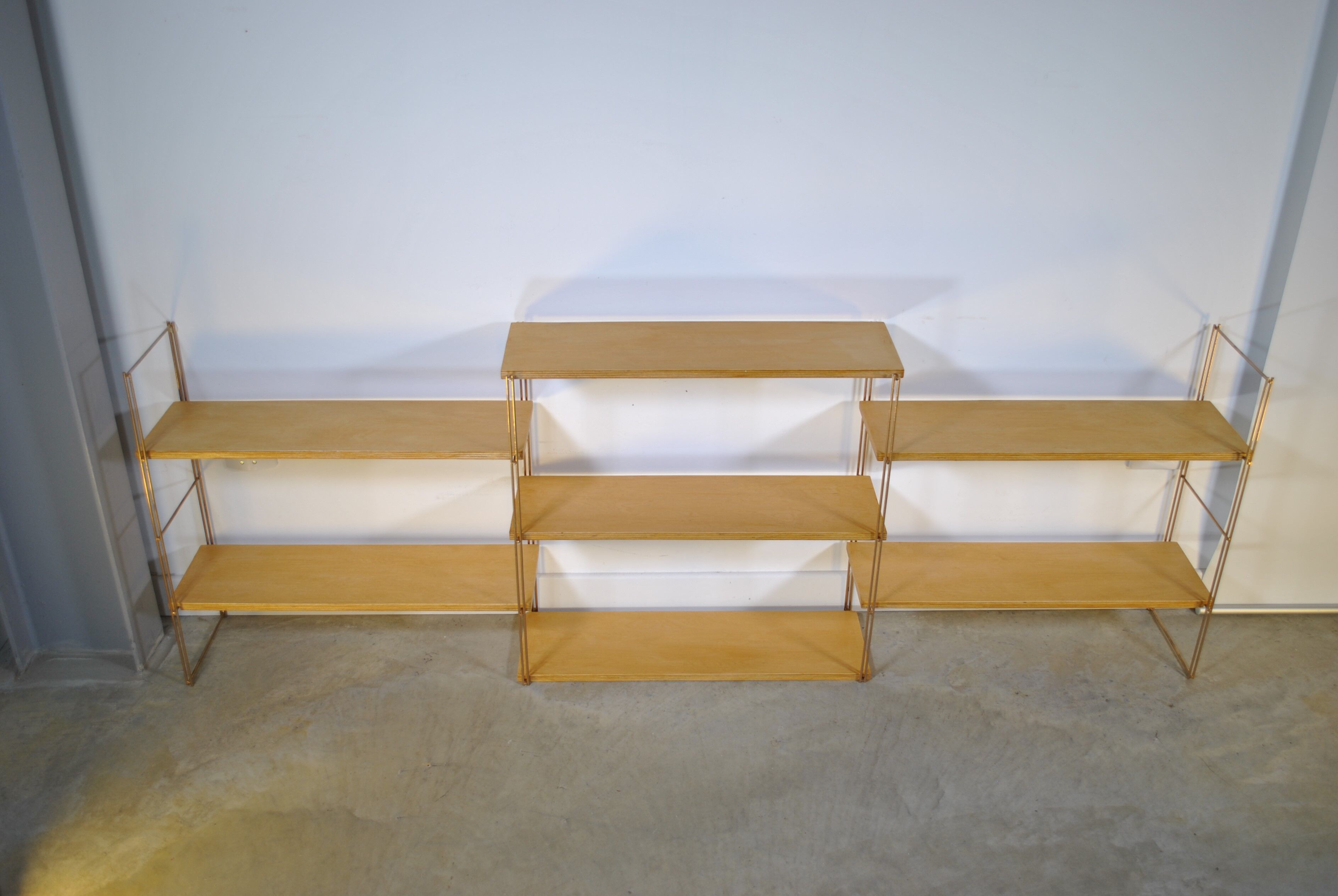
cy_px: 448
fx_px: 1228
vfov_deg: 40.1
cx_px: 669
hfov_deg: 57.2
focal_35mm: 33
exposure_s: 1/60
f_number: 4
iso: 100
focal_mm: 22
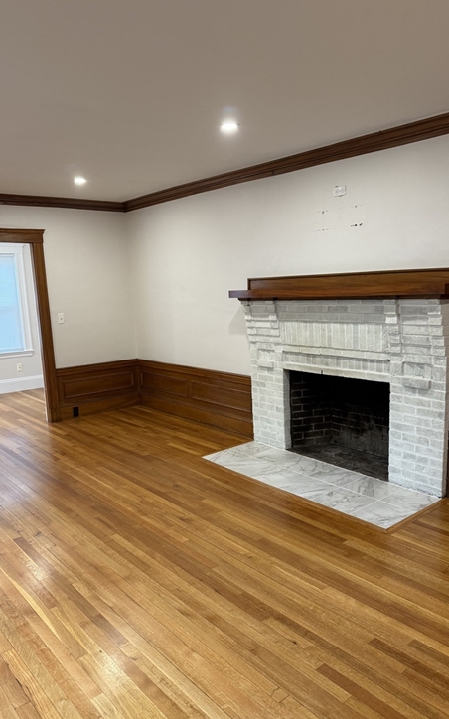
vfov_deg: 68.4
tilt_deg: -9.5
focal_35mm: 27
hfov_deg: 46.0
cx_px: 223
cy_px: 379
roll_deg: +1.5
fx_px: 529
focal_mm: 6.76
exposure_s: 1/60
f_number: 1.78
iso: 200
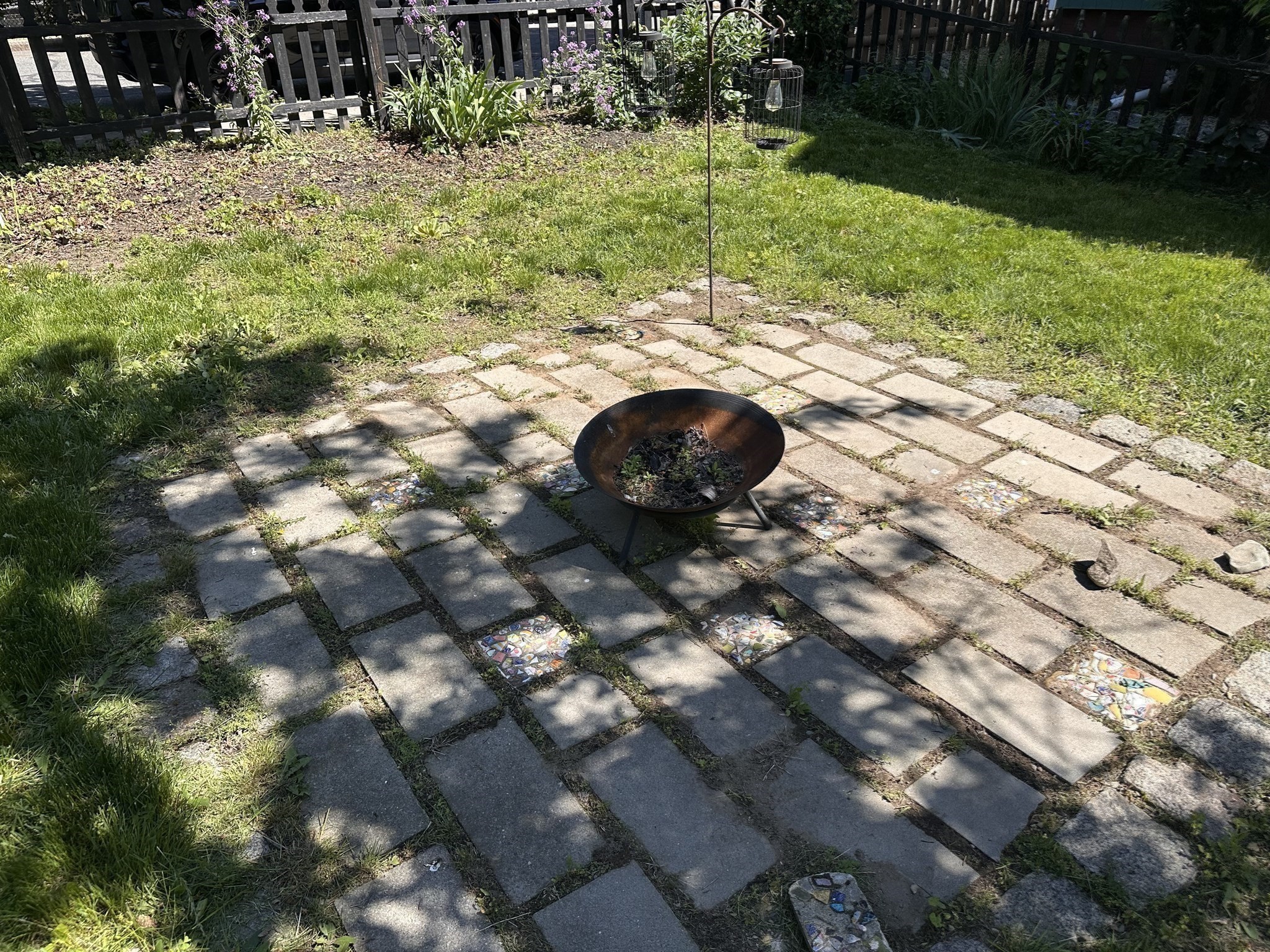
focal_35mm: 24
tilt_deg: -30.3
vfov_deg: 56.8
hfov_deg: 71.6
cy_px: 476
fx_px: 881
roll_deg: +1.8
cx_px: 635
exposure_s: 1/2353
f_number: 1.78
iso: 80
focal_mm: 6.86
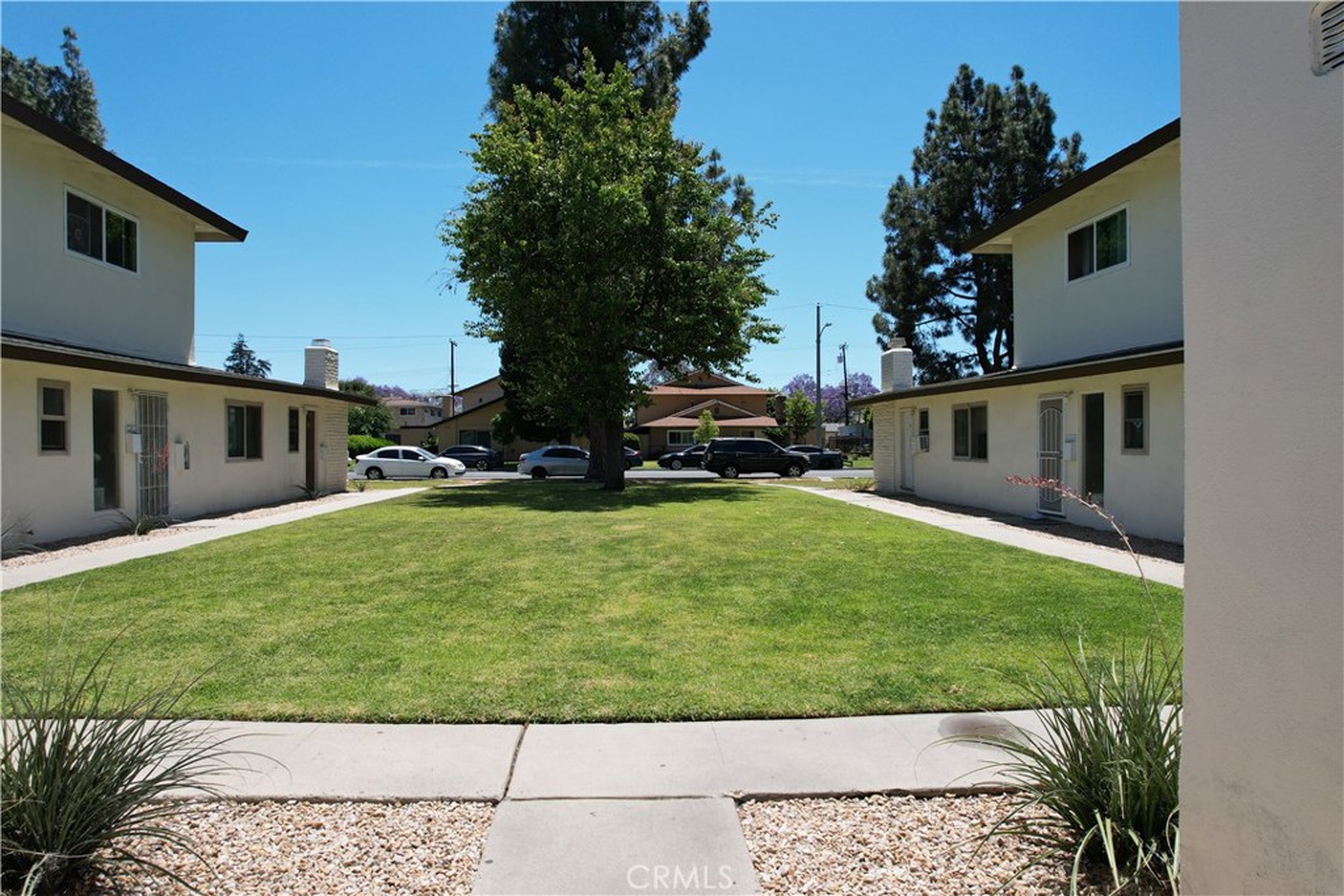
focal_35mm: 22
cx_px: 672
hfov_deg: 78.6
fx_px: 821
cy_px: 448
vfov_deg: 57.2
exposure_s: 1/2000
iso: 100
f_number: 2.8
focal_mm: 8.38
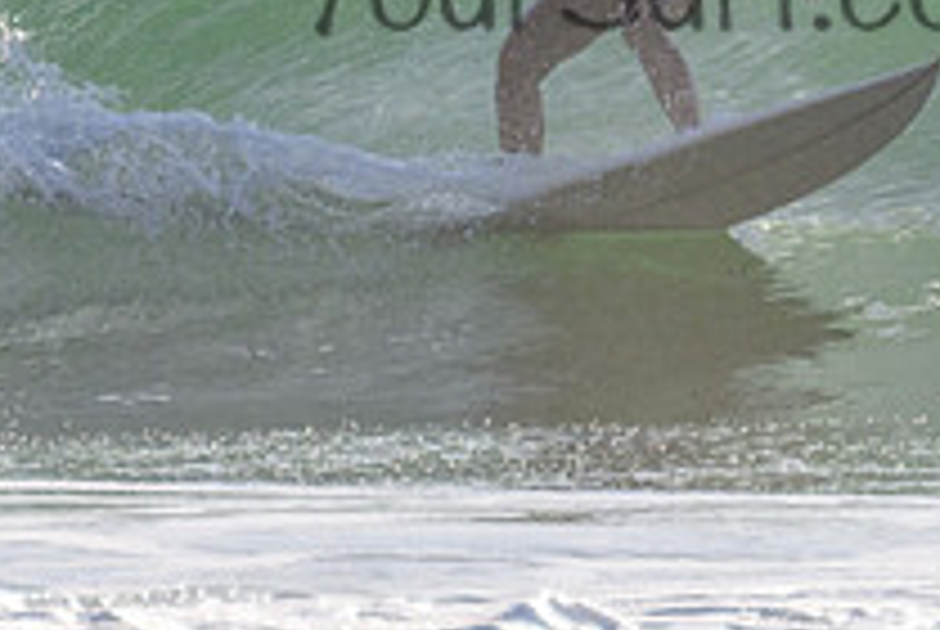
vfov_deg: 0.6
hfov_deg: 0.9
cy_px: -74
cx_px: 760
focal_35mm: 2215
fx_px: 57917
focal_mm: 800
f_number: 11
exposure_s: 1/2000
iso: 1100
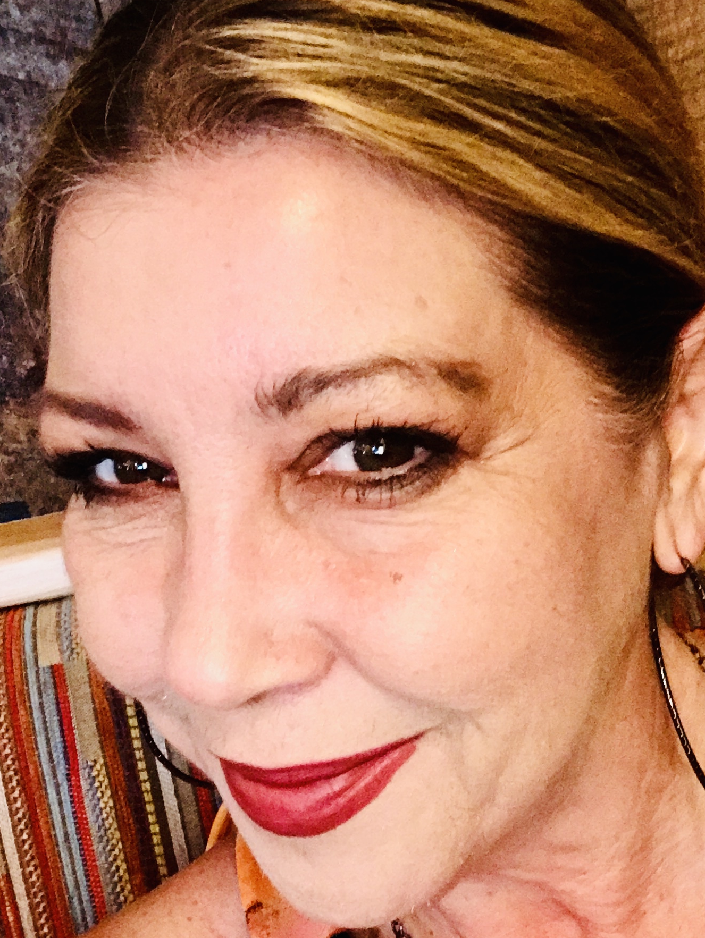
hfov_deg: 26.1
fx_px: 1519
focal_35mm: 56
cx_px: 329
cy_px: 591
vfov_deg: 34.1
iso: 250
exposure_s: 1/20
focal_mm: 2.87
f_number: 2.2
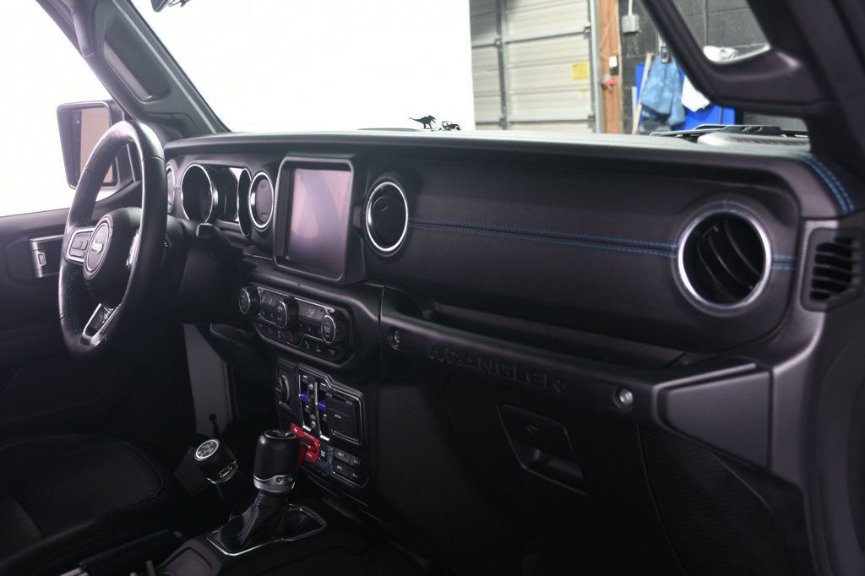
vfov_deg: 34.2
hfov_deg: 49.6
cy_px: 288
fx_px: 937
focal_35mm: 39
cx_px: 432
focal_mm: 26
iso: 100
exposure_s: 1/160
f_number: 3.8
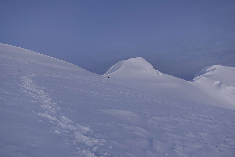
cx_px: 118
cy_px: 78
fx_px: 157
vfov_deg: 53.1
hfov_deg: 73.7
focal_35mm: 24
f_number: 2.8
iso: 125
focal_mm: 8.8
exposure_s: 1/40
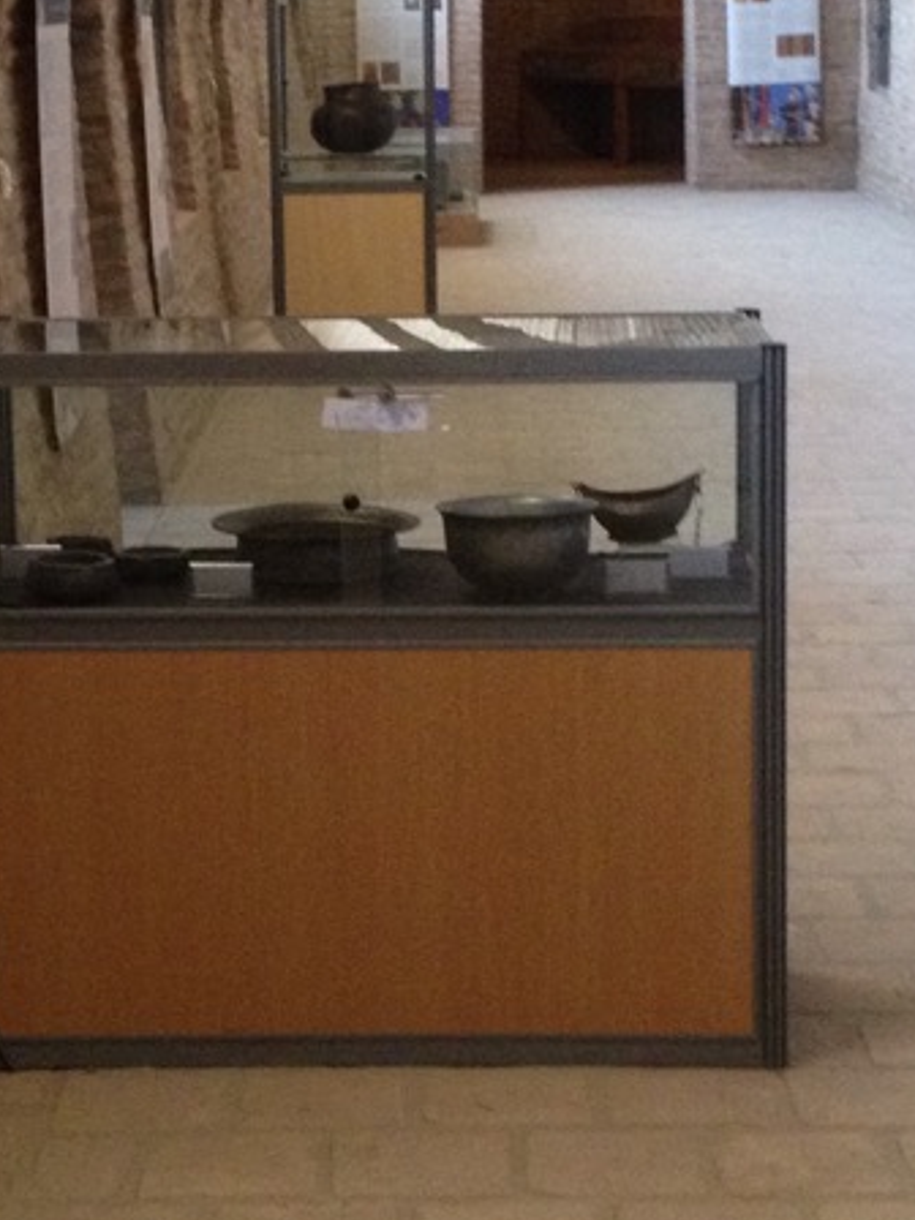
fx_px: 3524
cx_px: 373
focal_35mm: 100
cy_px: 433
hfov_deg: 14.8
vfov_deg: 19.6
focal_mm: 4.28
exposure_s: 1/20
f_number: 2.4
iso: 250
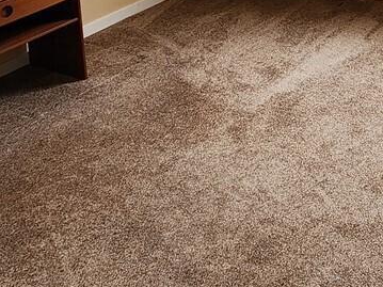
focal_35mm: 58
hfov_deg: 29.8
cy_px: -194
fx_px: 642
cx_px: 426
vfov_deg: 20.0
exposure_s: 1/60
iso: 64
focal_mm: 2.2
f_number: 2.2
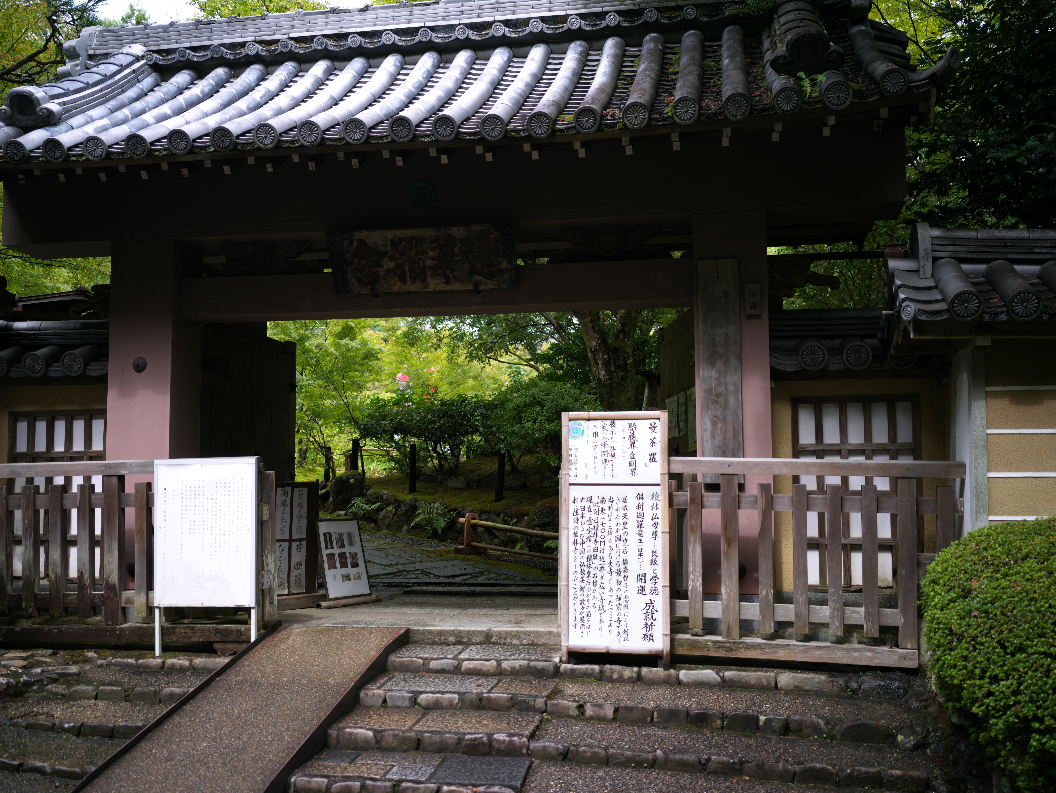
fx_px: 1068
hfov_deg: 52.6
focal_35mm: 35
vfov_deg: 40.7
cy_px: 396
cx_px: 528
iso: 100
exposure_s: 1/160
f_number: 4
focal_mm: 45
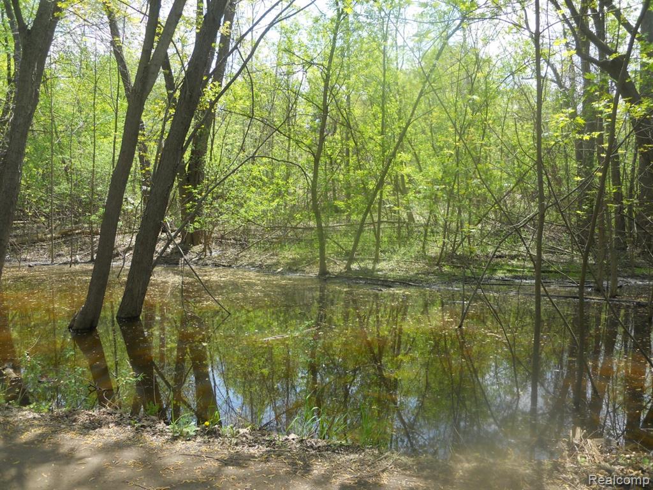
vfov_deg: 49.7
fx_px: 528
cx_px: 326
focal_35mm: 28
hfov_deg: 63.4
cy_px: 245
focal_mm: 5
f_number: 2.7
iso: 80
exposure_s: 1/320
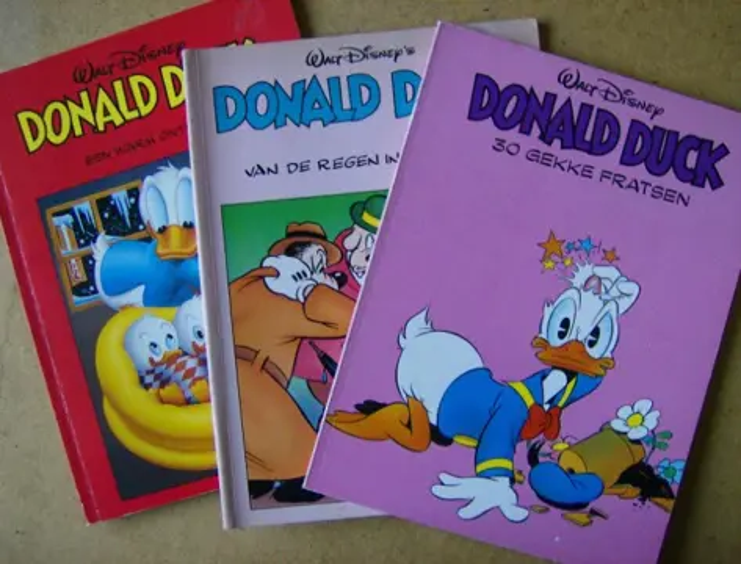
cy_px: 282
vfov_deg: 40.0
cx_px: 370
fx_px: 775
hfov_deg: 51.1
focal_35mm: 36
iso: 200
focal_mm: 6
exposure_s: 1/30.2
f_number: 2.8
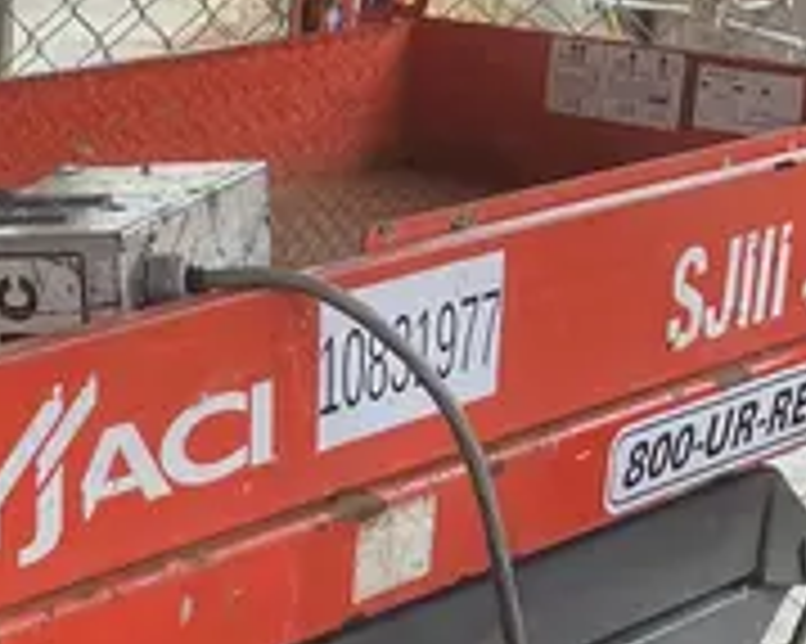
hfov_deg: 16.7
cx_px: -41
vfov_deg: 13.3
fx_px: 2670
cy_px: 795
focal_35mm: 112
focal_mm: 3.99
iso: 40
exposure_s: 1/120
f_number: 1.8
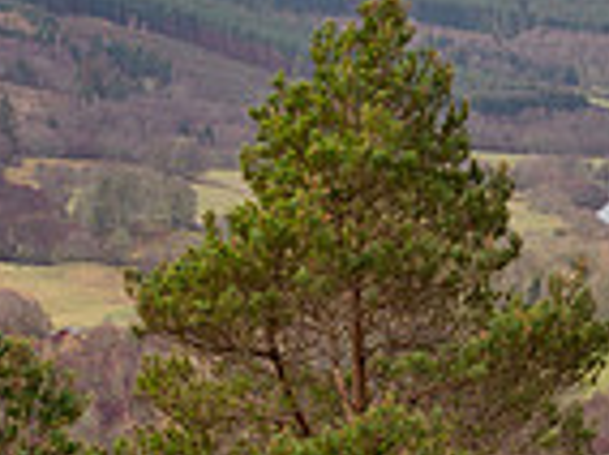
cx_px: 1110
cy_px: 64
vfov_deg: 5.8
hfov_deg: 7.6
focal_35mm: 253
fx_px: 4444
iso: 200
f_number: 5.6
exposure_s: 1/160
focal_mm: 30
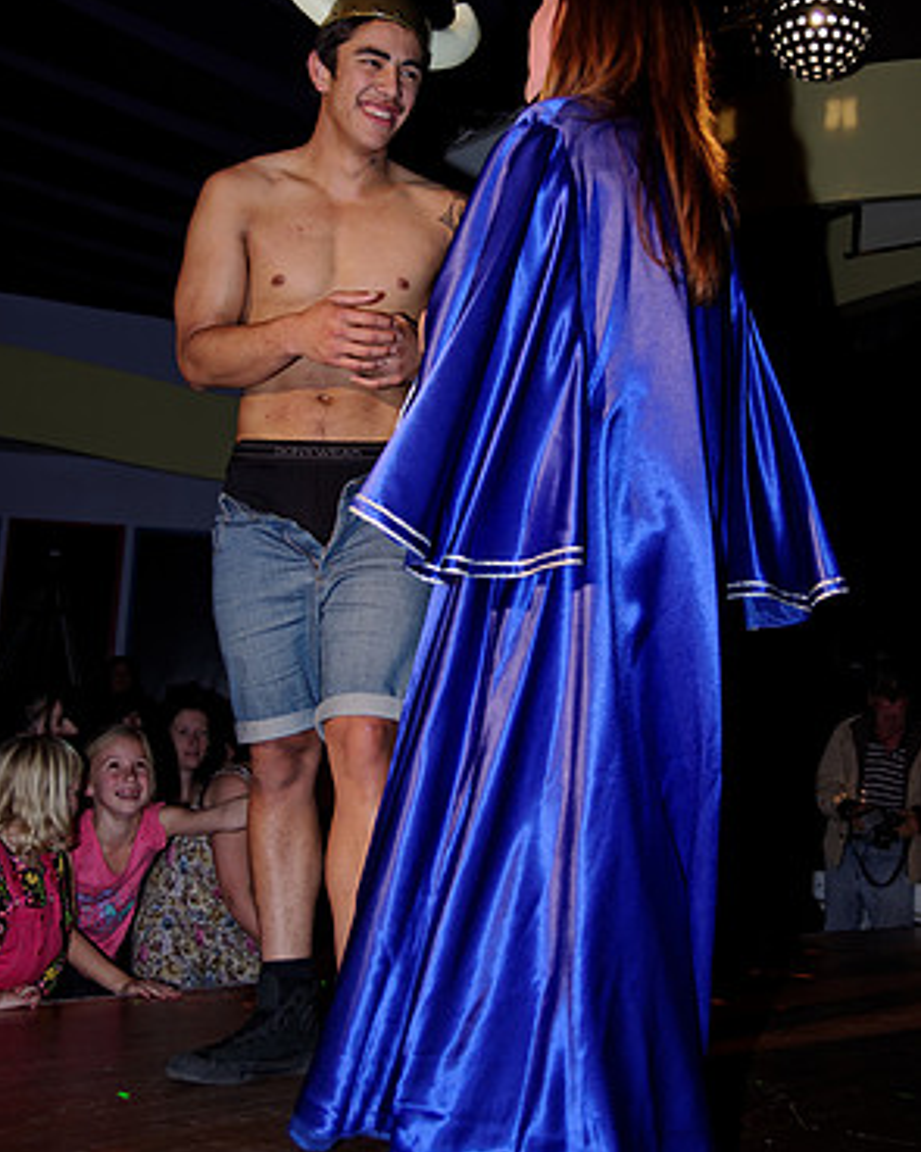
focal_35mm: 48
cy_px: 484
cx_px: 457
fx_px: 1636
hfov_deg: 31.4
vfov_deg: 38.7
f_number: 2.8
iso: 200
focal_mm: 28.13
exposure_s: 1/180
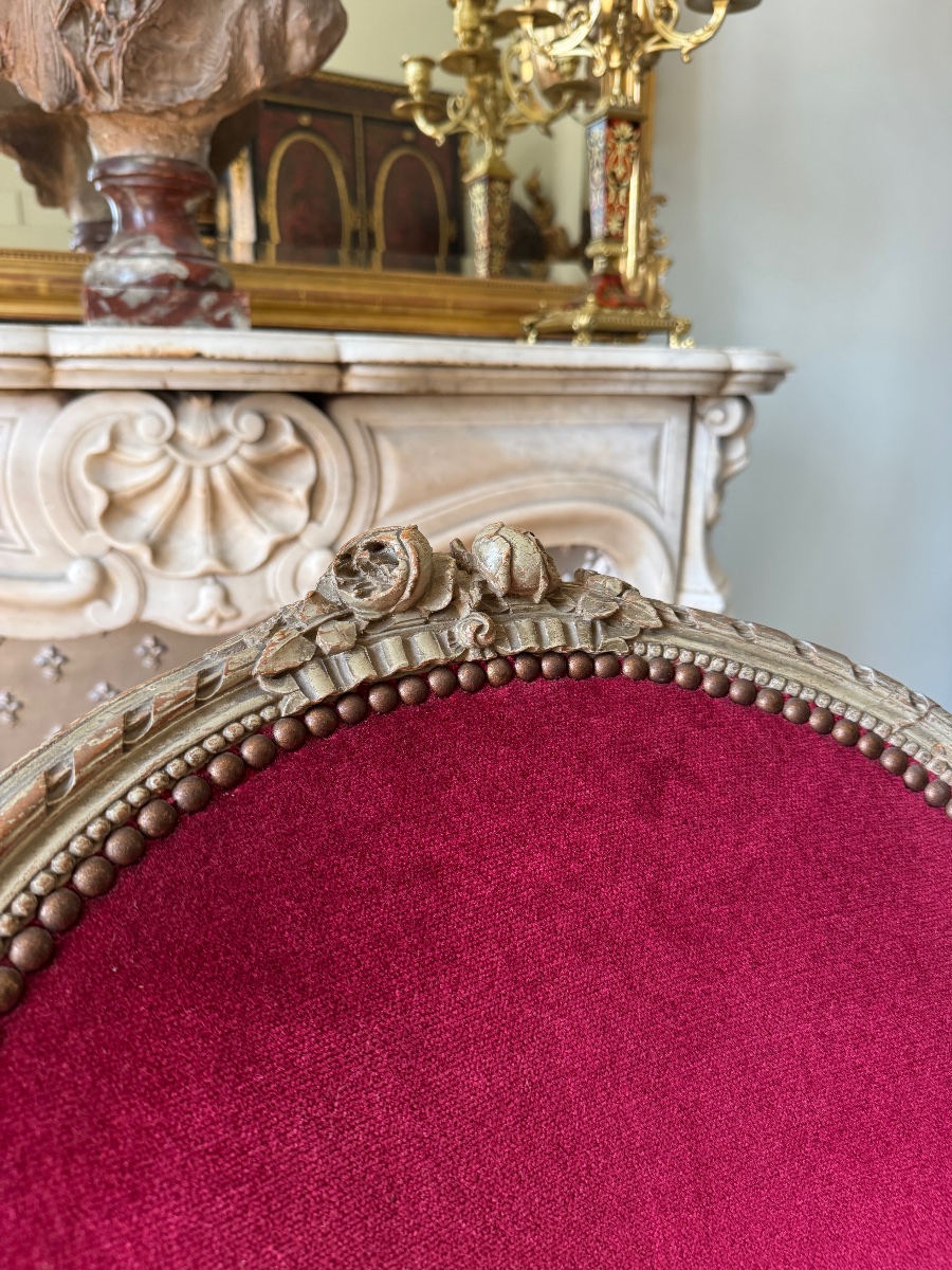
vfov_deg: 71.6
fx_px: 880
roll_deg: -0.9
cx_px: 476
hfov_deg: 56.8
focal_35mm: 24
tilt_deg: -15.3
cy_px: 635
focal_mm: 6.76
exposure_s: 1/121
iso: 200
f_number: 1.78
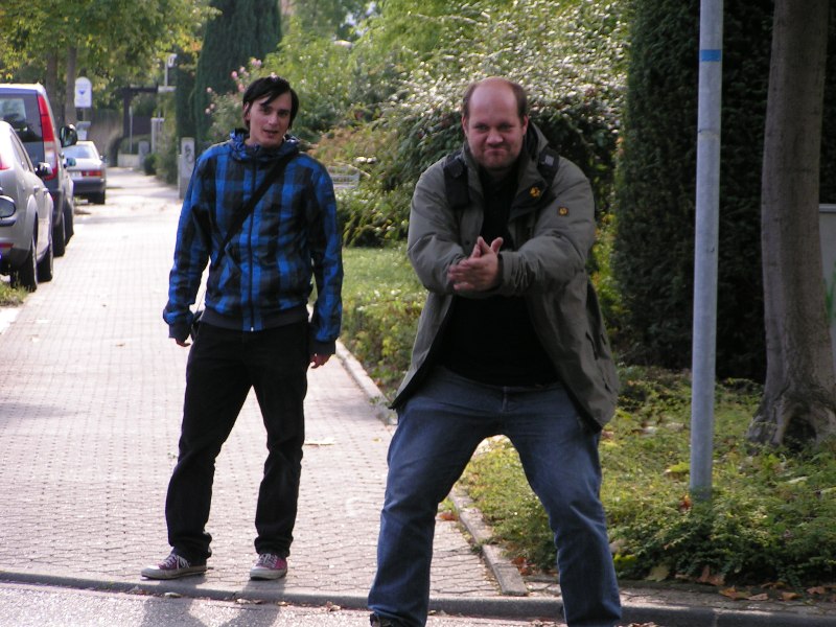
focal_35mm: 188
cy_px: 314
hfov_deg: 10.5
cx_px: 418
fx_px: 4540
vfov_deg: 7.9
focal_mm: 28.8
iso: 50
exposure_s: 1/160
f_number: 3.5
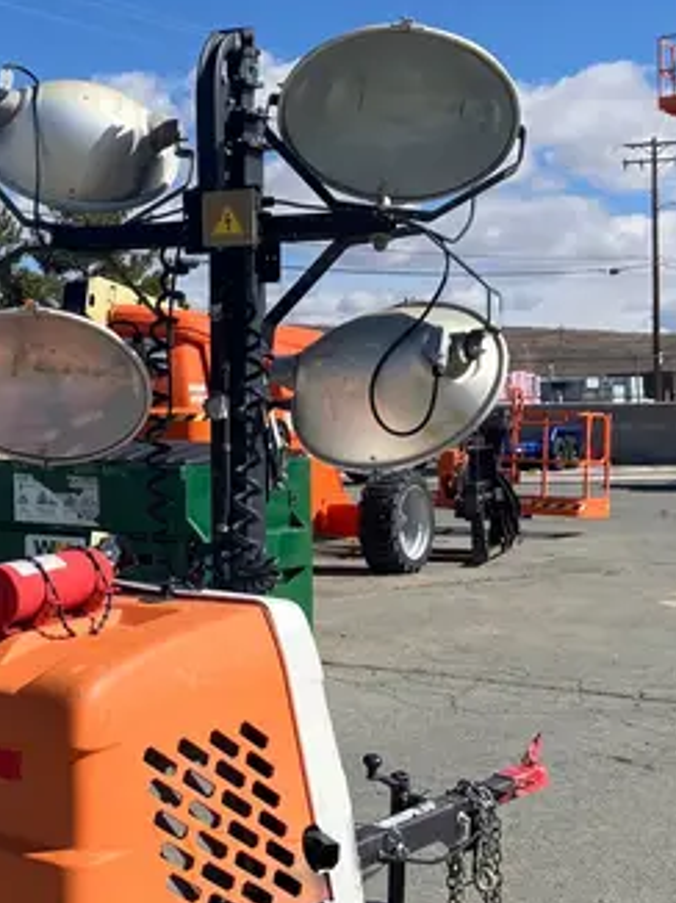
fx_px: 1643
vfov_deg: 30.6
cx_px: 42
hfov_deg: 22.6
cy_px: 339
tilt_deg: +3.1
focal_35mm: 63
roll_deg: -0.6
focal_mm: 3.99
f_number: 1.8
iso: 32
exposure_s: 1/2114
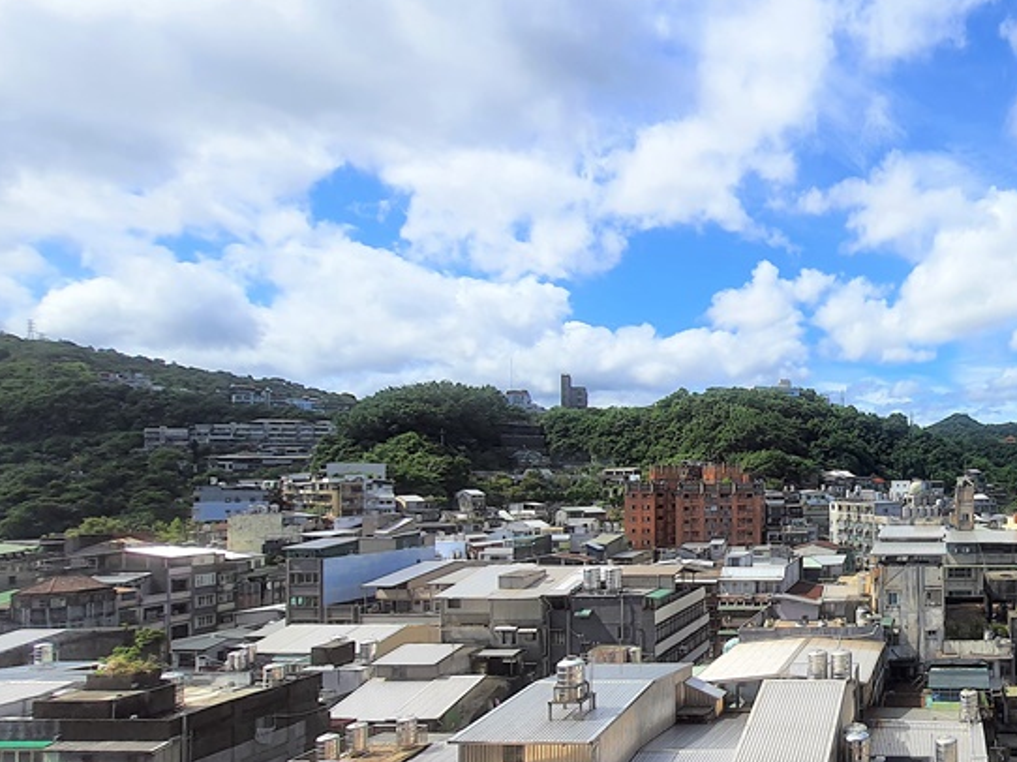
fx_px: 705
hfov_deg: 59.9
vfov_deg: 56.0
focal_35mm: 24
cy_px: 480
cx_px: 929
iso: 50
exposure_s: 1/1120
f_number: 2.2
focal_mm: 1.74
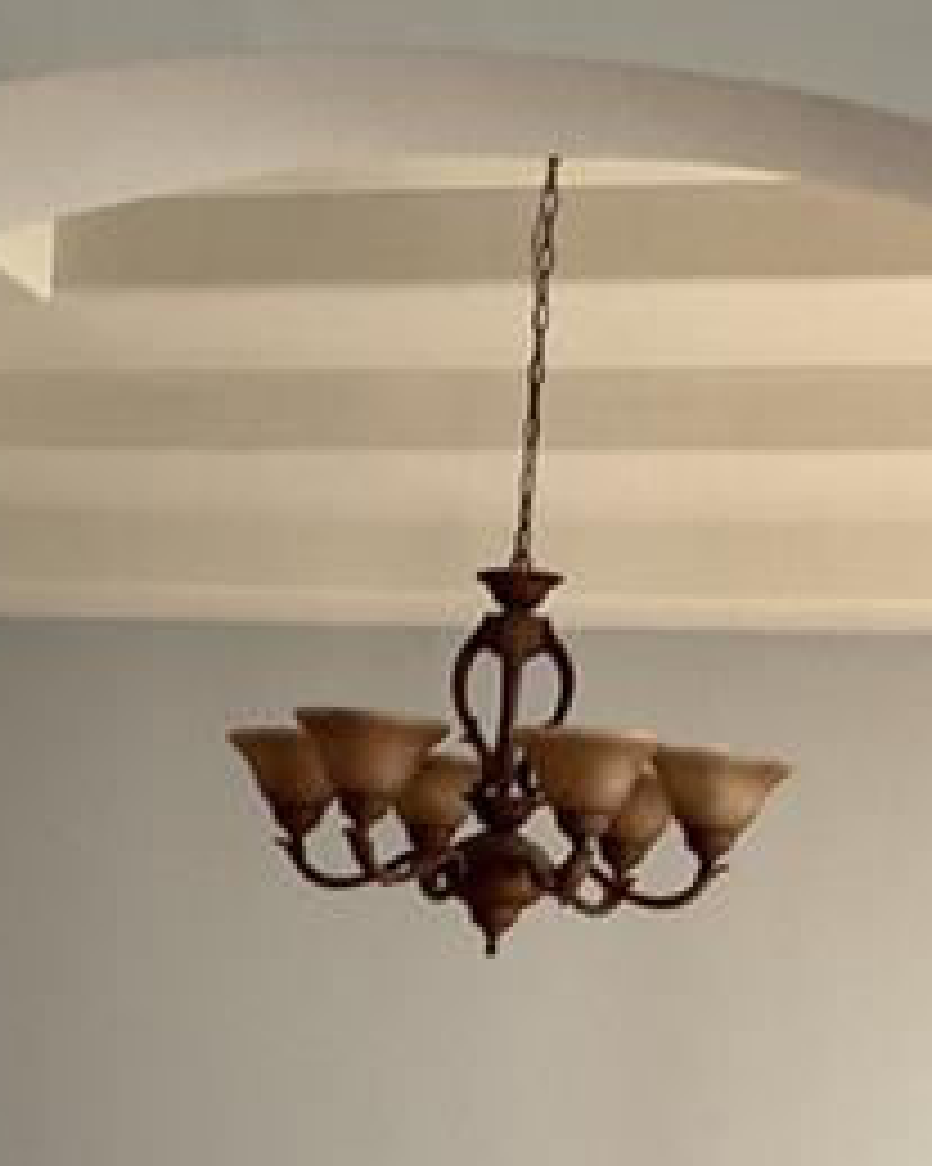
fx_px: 2898
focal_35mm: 84
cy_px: 1391
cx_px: 369
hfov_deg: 18.3
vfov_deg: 21.2
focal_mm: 3
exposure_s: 1/50
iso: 80
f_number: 1.8
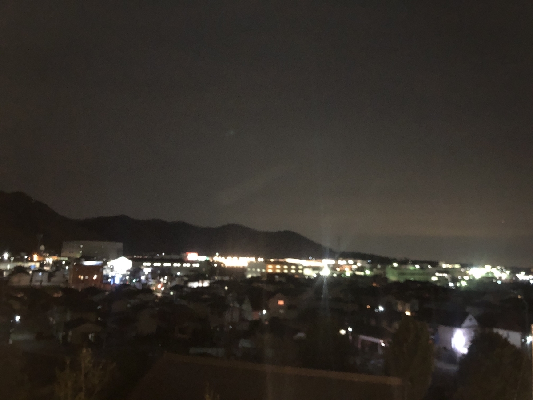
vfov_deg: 49.7
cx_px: 266
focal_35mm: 28
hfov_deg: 63.4
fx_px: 431
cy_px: 200
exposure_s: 1/4
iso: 1000
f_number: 1.8
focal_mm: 3.99
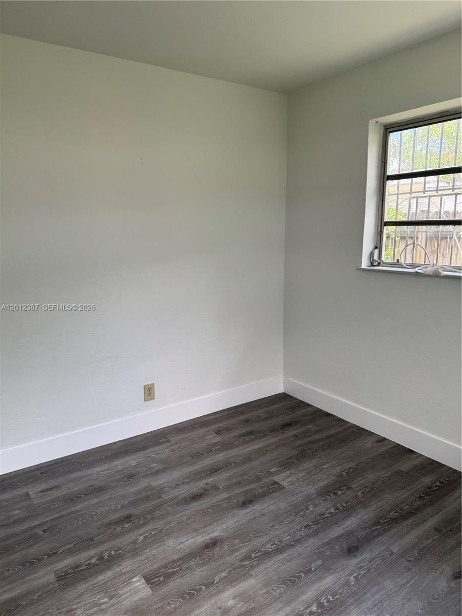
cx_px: 231
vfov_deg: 71.6
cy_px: 308
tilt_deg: -8.9
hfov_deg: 56.8
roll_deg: +2.2
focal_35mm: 24
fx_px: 427
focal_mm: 6.76
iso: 80
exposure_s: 1/121
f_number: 1.78
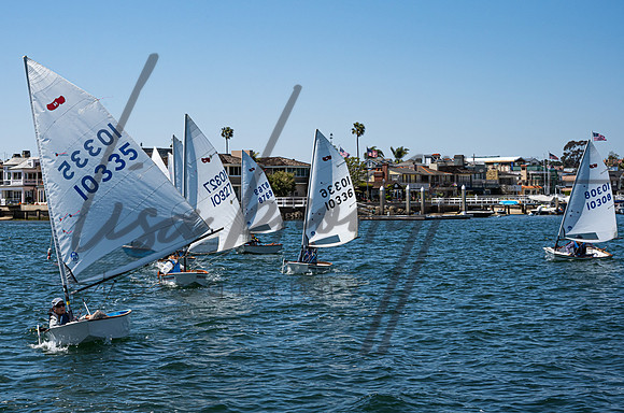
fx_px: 1272
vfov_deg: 18.4
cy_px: 142
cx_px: 210
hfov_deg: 27.4
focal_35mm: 74
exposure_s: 1/500
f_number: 16
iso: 250
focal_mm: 55
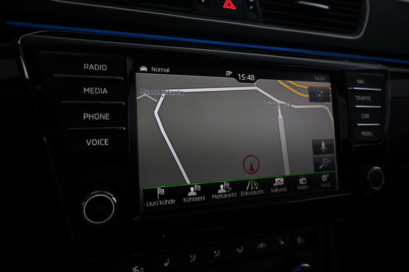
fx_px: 273
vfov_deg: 53.1
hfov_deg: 73.7
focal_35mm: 24
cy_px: 136
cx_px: 204
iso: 1250
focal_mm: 16
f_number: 3.5
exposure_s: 1/125
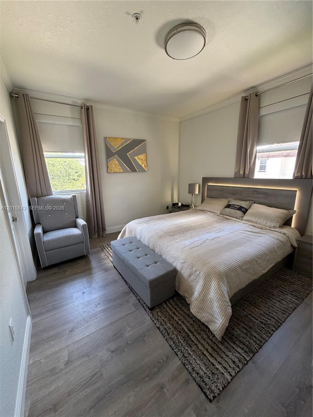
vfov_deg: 102.1
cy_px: 208
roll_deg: +1.1
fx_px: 169
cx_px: 156
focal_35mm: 14
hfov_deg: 85.7
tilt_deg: -12.5
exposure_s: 1/70
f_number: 2.2
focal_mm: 2.22
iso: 320
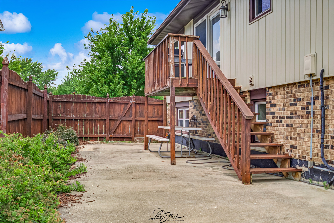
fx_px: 334
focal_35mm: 36
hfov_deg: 53.1
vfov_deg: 36.9
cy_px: 112
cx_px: 167
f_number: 8
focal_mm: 24
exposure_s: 1/1250
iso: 400
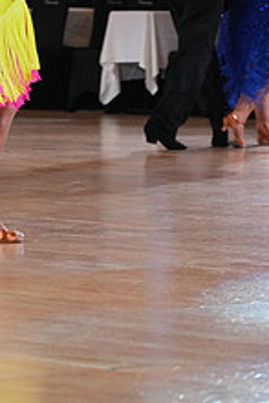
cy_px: -97
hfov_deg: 5.0
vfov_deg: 7.4
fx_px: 3100
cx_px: -58
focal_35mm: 277
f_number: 5
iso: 1600
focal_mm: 105
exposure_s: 1/200
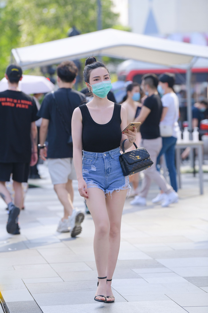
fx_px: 1387
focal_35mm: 160
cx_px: 104
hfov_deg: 8.6
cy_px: 156
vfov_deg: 12.8
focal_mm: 160
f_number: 4
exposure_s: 1/800
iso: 250
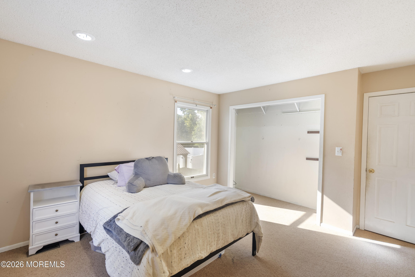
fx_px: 185
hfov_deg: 96.7
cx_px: 208
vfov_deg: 73.8
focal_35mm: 16
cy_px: 138
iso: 100
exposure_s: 1/2
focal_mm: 16
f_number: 9
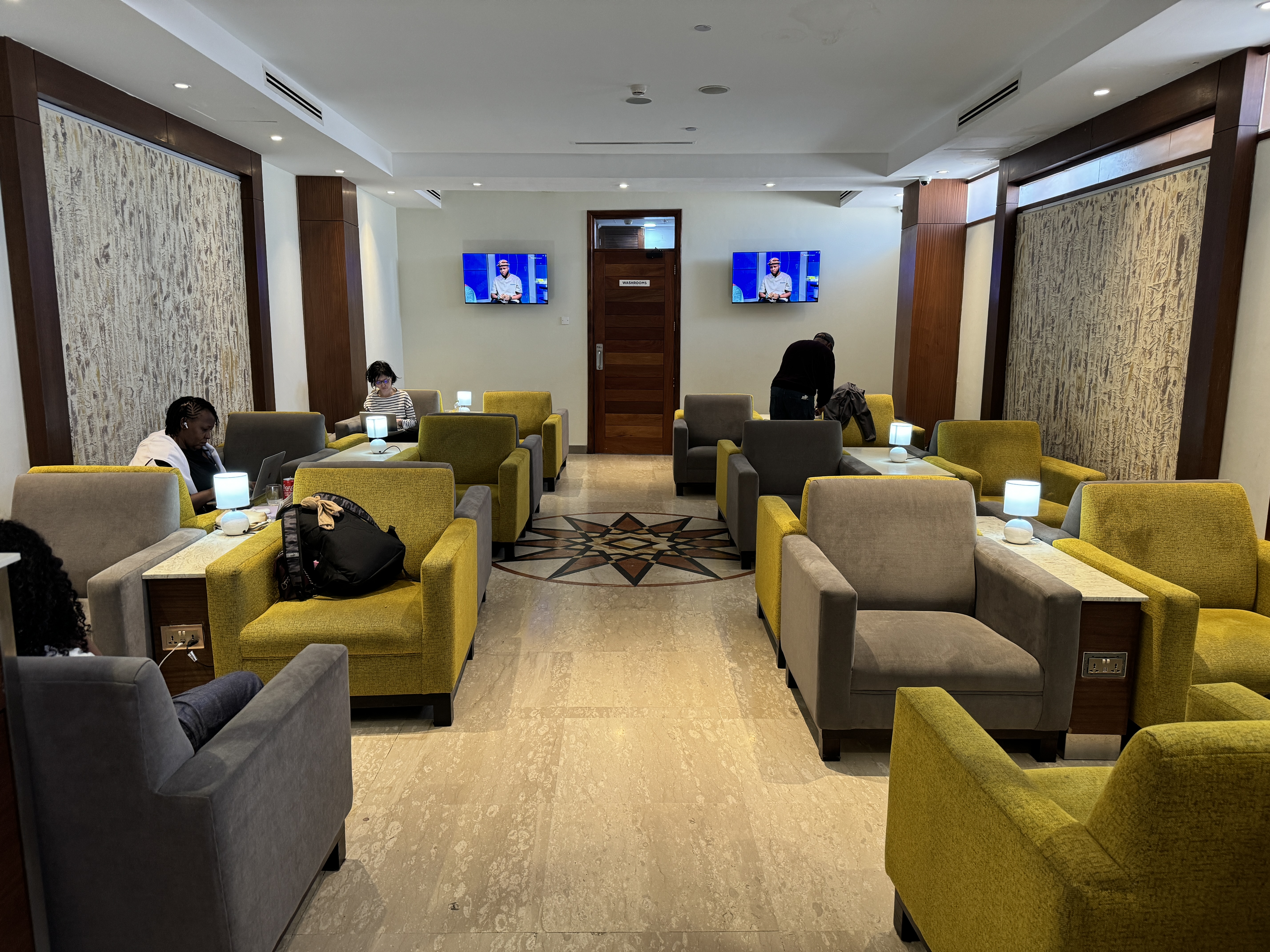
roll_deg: -0.4
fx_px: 881
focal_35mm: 24
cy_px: 476
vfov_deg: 56.8
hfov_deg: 71.6
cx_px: 635
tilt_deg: -10.5
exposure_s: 1/50
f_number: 1.78
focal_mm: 6.86
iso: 200
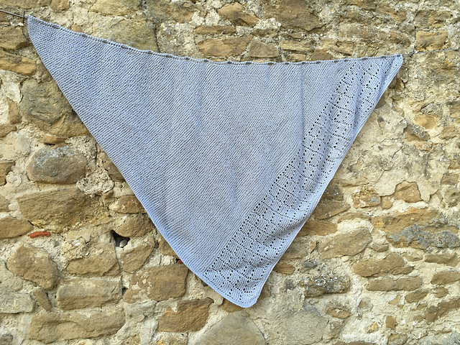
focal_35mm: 29
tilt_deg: +0.8
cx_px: 230
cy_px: 172
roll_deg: +1.2
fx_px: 385
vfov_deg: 48.2
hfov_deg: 61.7
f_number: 2.2
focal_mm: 4.15
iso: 32
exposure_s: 1/206
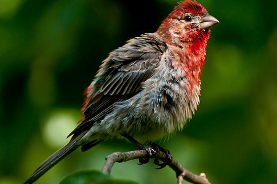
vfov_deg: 1.3
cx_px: 138
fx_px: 8255
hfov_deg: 1.9
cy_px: 76
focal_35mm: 1074
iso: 400
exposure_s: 1/400
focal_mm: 600
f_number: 8
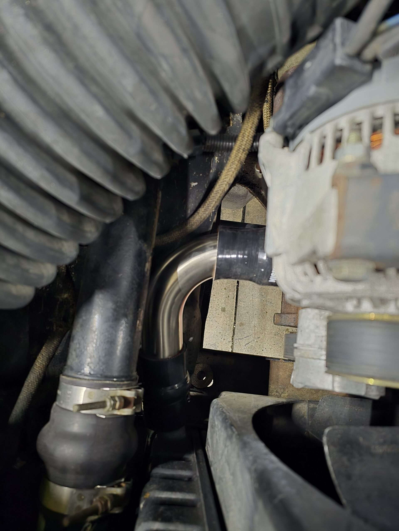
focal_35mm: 23
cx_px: 200
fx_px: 353
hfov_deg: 58.9
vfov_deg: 73.9
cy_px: 266
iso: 2500
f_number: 1.7
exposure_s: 1/17.2
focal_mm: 6.3
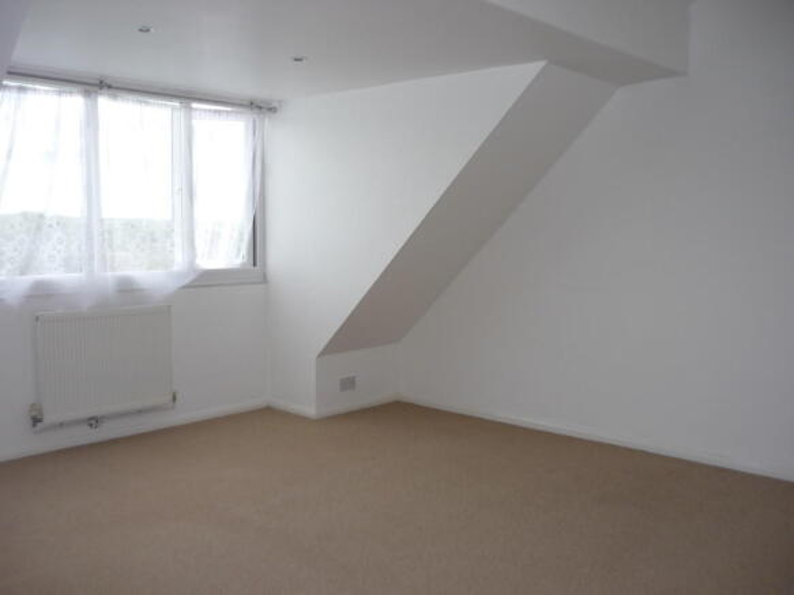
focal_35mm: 33
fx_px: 757
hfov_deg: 55.4
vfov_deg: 42.9
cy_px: 298
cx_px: 397
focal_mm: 5.5
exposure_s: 1/160
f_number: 2.8
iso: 100
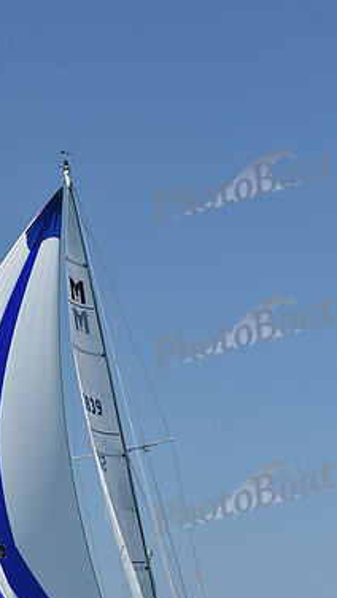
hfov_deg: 10.7
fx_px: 1792
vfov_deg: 18.8
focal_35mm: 113
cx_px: 71
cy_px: 434
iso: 250
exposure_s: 1/1600
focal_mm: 70
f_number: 8
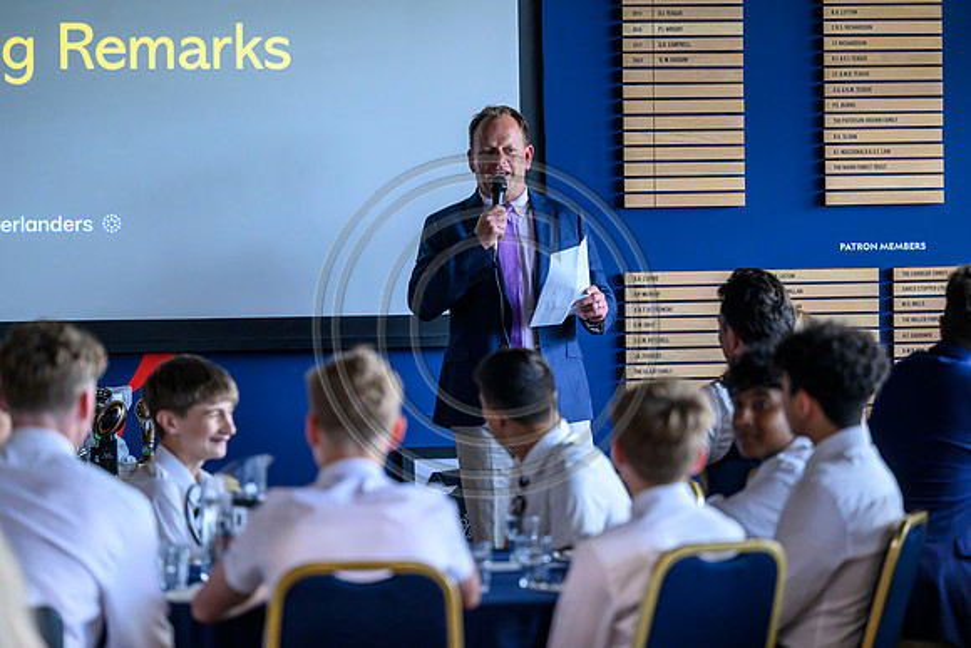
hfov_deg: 13.2
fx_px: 4181
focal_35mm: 155
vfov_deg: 8.9
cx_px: 486
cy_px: 324
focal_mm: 155
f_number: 3.2
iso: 2500
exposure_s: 1/400
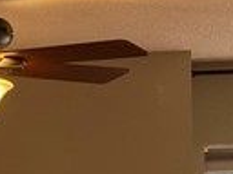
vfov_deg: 6.9
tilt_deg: -3.7
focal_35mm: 208
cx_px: -53
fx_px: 1400
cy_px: 330
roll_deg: +1.3
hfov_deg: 9.4
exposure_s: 1/145
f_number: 1.8
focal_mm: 4.25
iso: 32
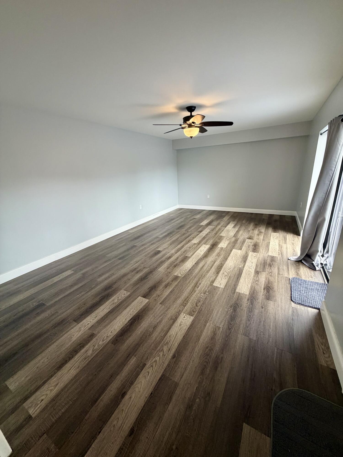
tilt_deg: -17.9
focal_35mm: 14
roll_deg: +3.0
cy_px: 228
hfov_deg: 85.7
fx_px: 185
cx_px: 172
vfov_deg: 102.1
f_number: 2.2
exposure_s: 1/60
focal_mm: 2.22
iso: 160
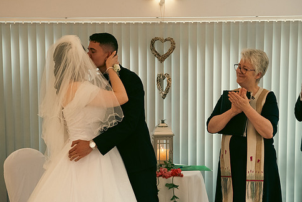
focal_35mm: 63
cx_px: 127
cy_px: 117
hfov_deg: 31.8
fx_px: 529
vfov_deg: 21.6
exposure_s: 1/160
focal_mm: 50
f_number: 3.5
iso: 1600
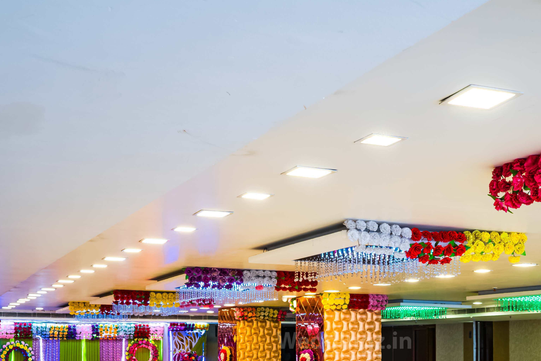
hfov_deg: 36.0
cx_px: 344
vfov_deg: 23.8
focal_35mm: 55
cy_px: 343
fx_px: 826
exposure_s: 1/15
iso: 200
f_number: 7.1
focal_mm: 28
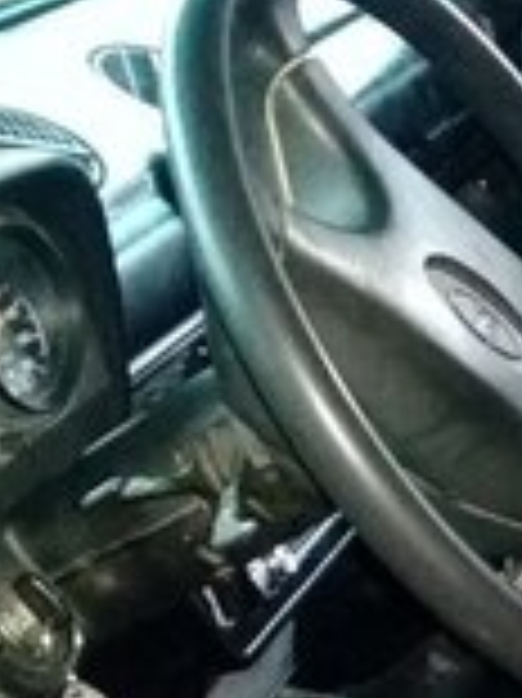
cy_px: 793
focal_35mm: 99
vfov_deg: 19.0
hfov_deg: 14.5
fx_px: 1993
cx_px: 612
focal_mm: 3.3
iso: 800
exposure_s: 1/15
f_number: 2.2
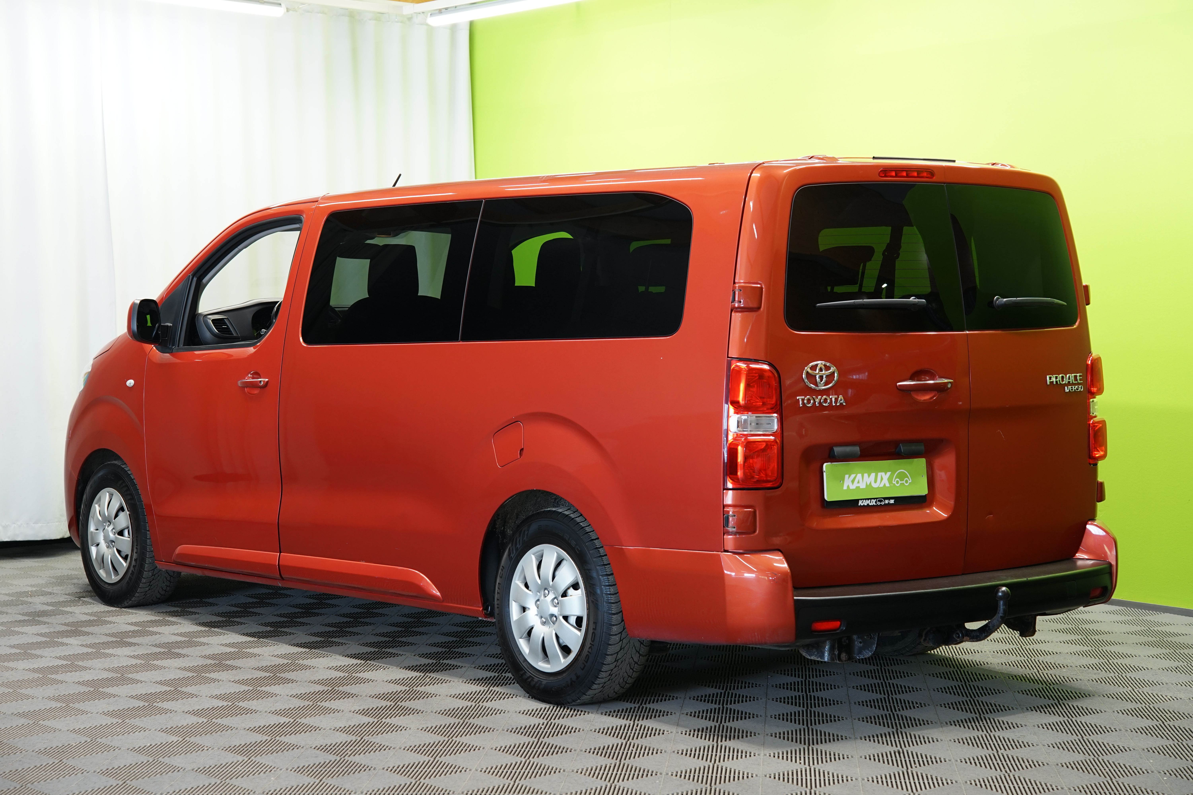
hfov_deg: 30.5
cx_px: 596
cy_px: 398
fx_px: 2187
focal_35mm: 66
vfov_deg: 20.6
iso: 500
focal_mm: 66
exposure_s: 1/15
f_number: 5
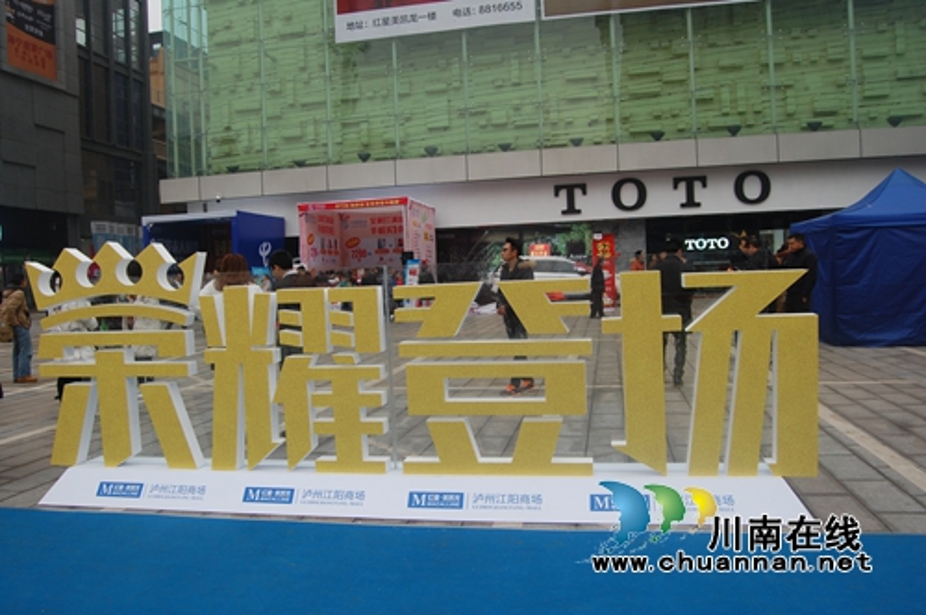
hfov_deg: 67.4
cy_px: 308
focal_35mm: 27
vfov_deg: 47.8
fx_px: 694
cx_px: 463
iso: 400
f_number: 6.3
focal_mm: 18
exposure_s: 1/160
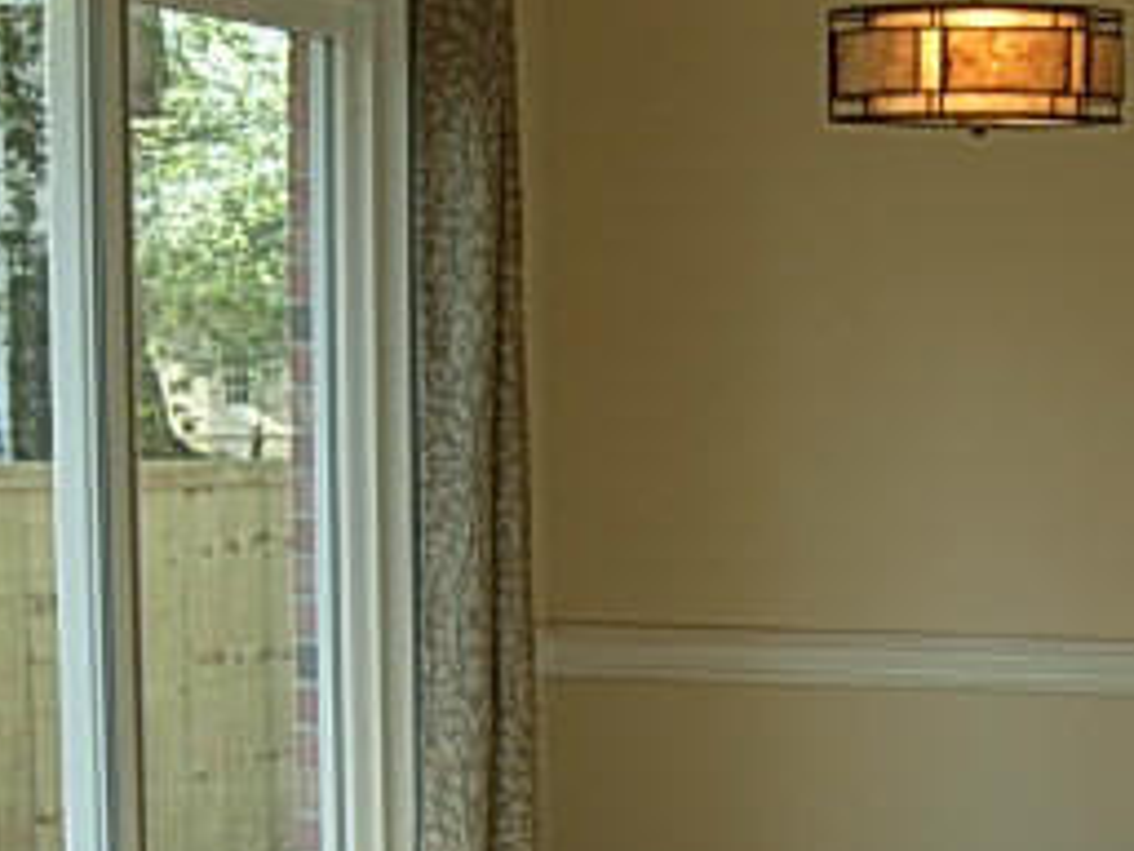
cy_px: 700
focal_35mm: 90
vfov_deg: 16.3
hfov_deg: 21.6
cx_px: 815
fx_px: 2948
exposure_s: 1/82.9
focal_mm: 7.5
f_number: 2.7
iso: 50
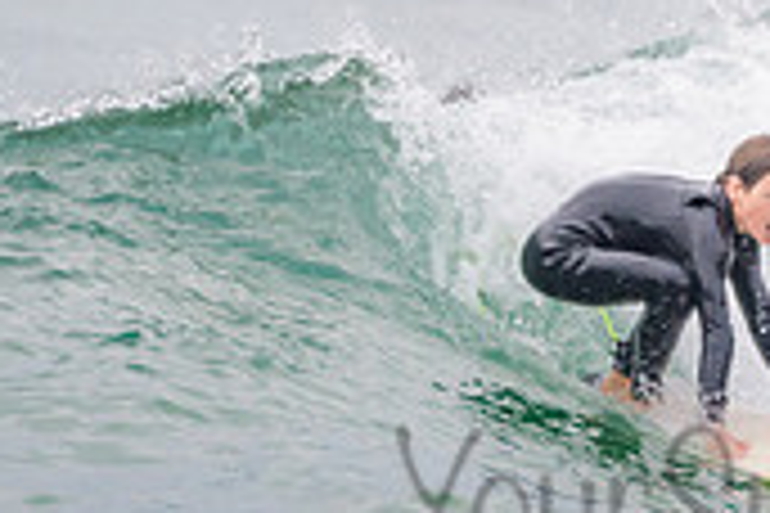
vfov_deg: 0.7
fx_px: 44592
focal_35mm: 2085
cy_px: 264
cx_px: 646
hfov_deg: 1.0
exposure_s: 1/800
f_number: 5.6
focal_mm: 500
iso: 360
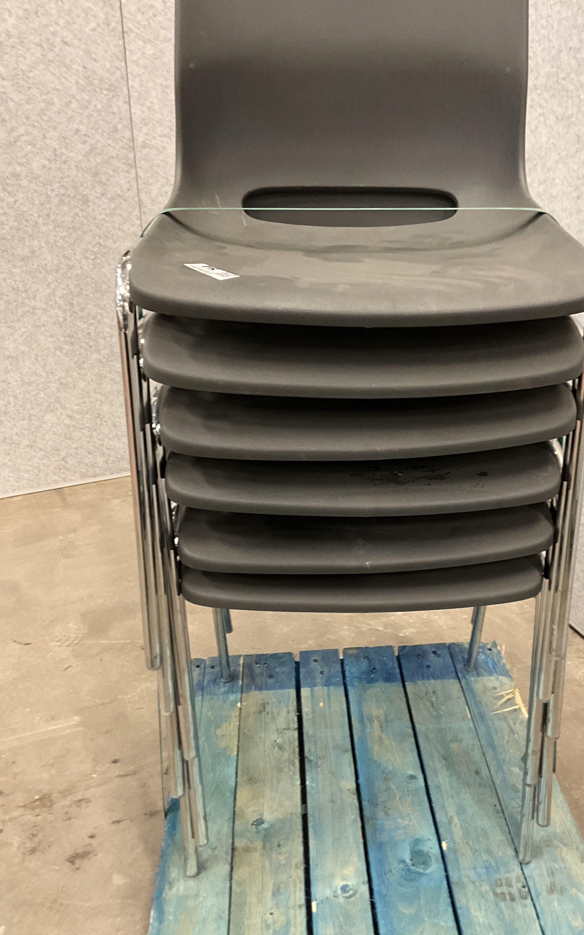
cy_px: 469
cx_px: 363
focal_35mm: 32
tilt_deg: -23.2
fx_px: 815
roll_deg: -0.3
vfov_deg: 59.7
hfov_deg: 39.2
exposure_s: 1/59
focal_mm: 3
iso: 320
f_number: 1.8
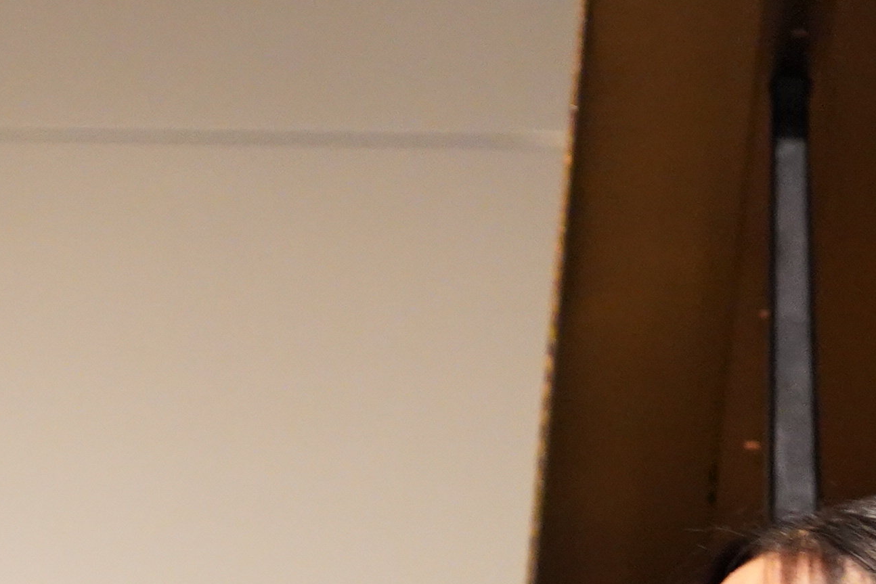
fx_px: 22558
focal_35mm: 927
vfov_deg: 1.5
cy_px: 706
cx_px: -250
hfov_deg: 2.2
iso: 4000
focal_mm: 200
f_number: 2.8
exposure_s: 1/250
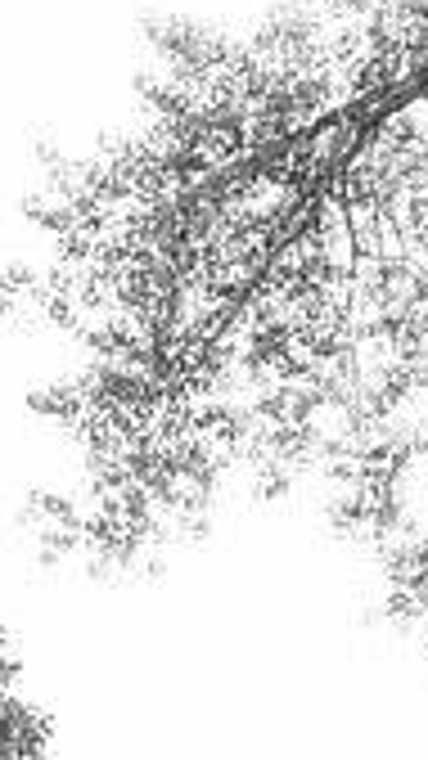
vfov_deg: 16.6
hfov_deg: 9.6
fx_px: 2543
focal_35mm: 126
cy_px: 812
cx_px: 284
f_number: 6.3
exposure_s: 1/500
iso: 800
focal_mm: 35
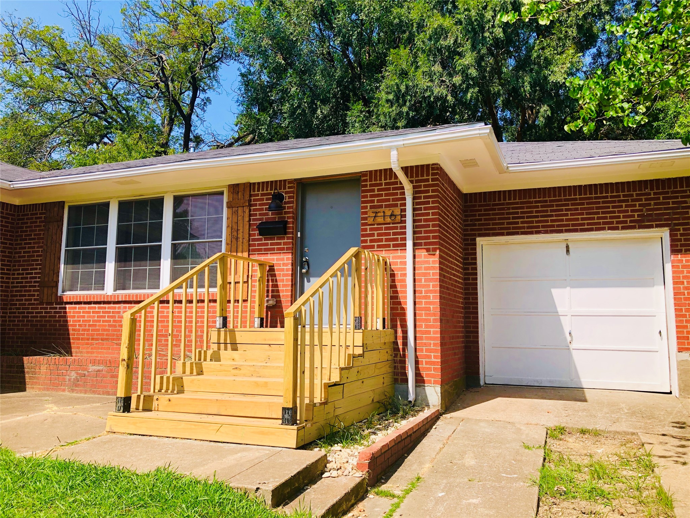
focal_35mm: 28
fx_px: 558
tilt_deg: +7.2
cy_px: 259
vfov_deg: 49.7
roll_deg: -0.4
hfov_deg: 63.4
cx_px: 345
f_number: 1.8
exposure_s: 1/1453
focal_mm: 4
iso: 20
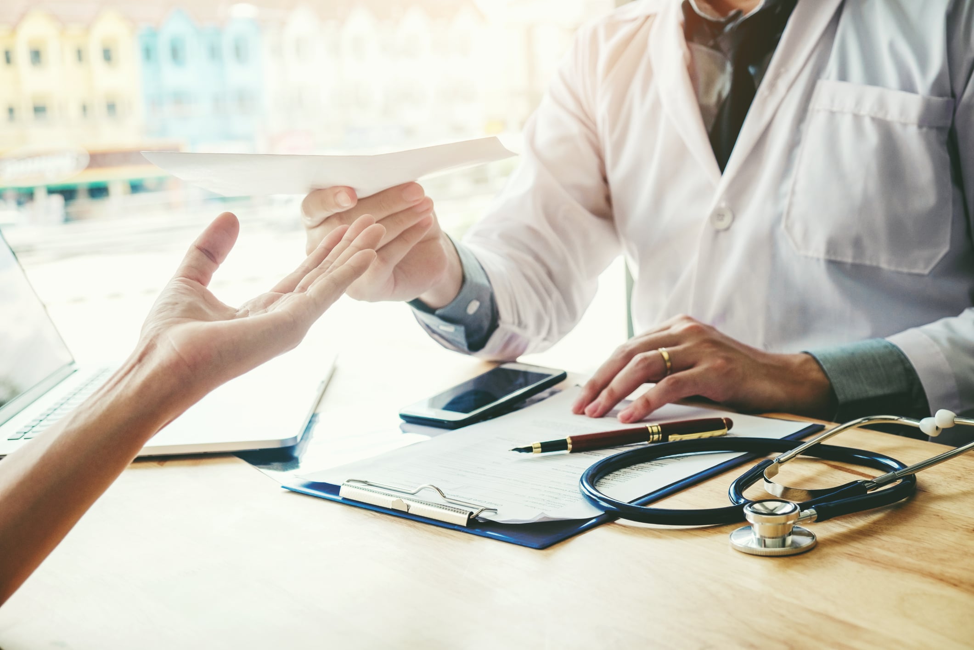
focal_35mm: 49
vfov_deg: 27.5
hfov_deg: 40.3
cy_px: 325
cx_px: 487
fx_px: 1326
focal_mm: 32.9
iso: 200
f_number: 4.5
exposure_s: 1/250
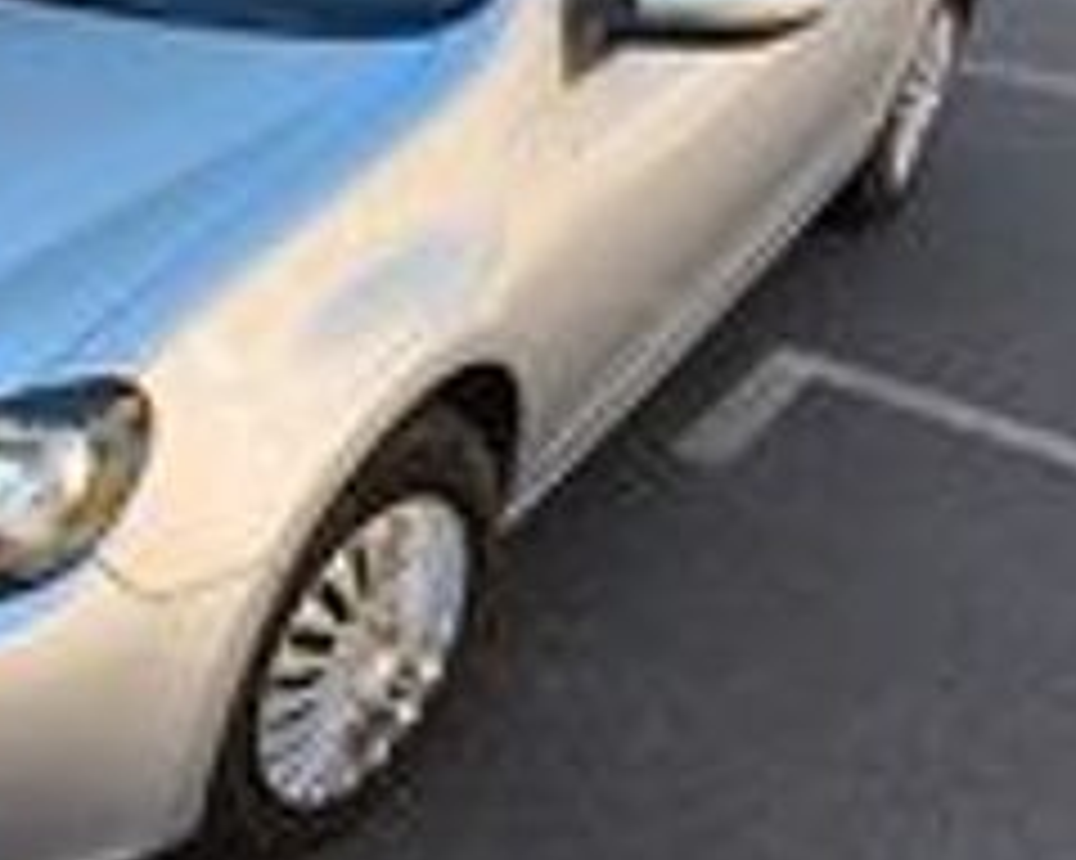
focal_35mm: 51
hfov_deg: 33.9
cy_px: 284
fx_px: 1623
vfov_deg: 29.5
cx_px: 32
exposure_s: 1/121
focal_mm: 3.96
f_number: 1.8
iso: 50
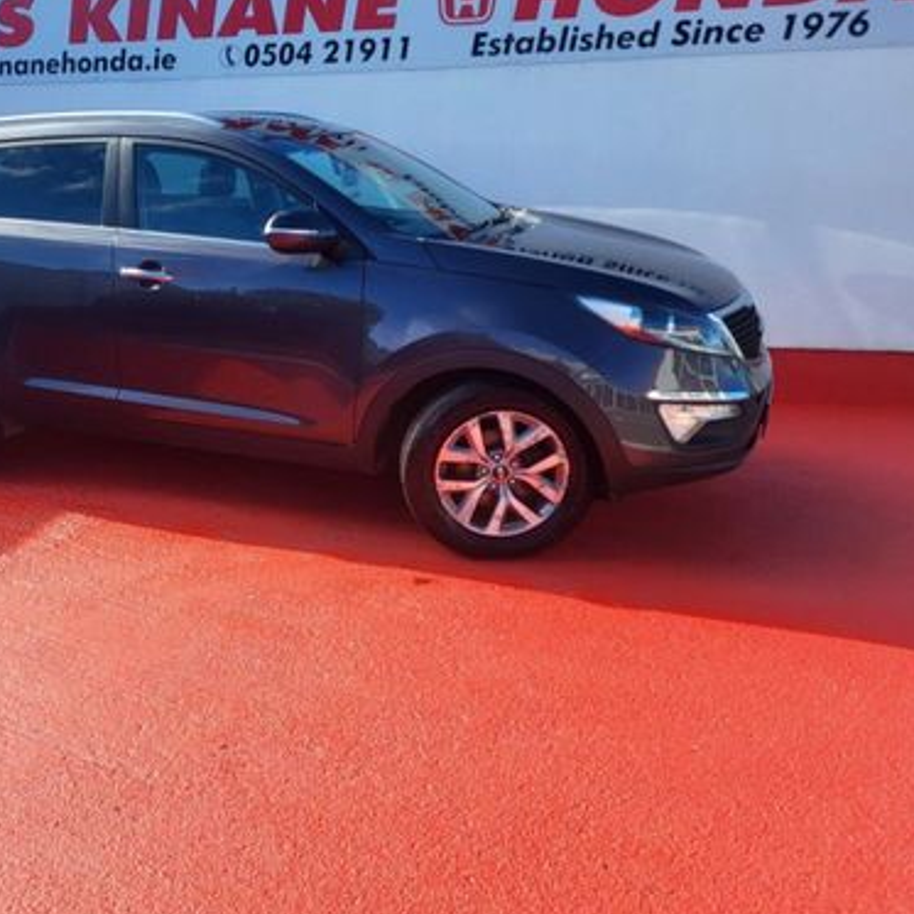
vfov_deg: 44.9
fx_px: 1105
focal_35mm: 37
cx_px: 250
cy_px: 407
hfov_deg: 43.7
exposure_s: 1/952
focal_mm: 5.4
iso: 40
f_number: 1.8
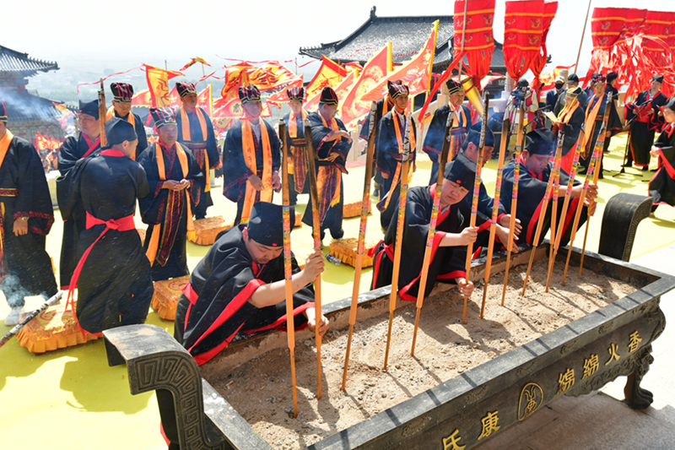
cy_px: 225
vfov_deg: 41.1
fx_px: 600
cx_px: 338
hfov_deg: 58.7
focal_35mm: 32
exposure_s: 1/250
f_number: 10
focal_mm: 32
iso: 320
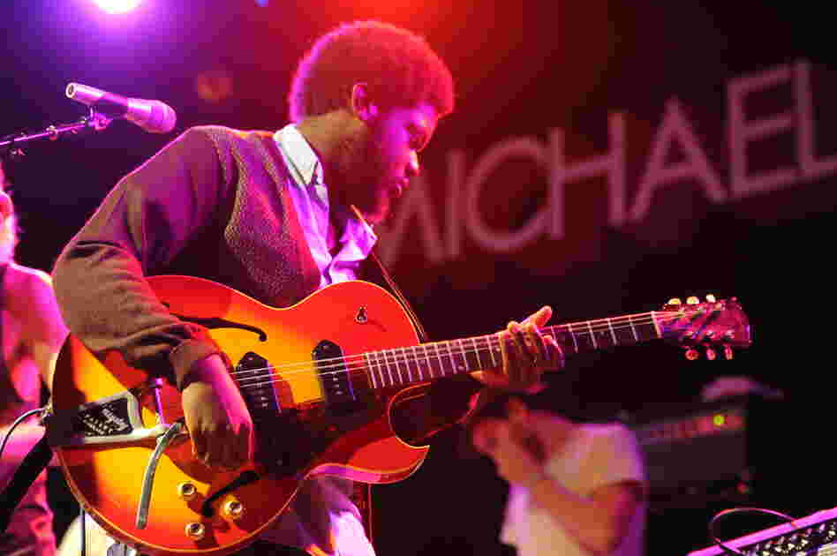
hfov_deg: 26.0
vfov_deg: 17.5
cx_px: 418
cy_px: 278
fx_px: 1812
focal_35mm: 78
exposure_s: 1/80
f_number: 2.8
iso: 3200
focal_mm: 78
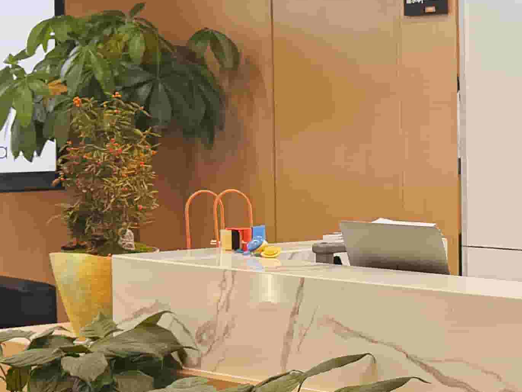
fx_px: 1508
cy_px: 174
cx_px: 765
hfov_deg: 17.7
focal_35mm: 100
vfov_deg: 14.8
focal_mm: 6.76
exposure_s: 1/100
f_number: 1.78
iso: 64
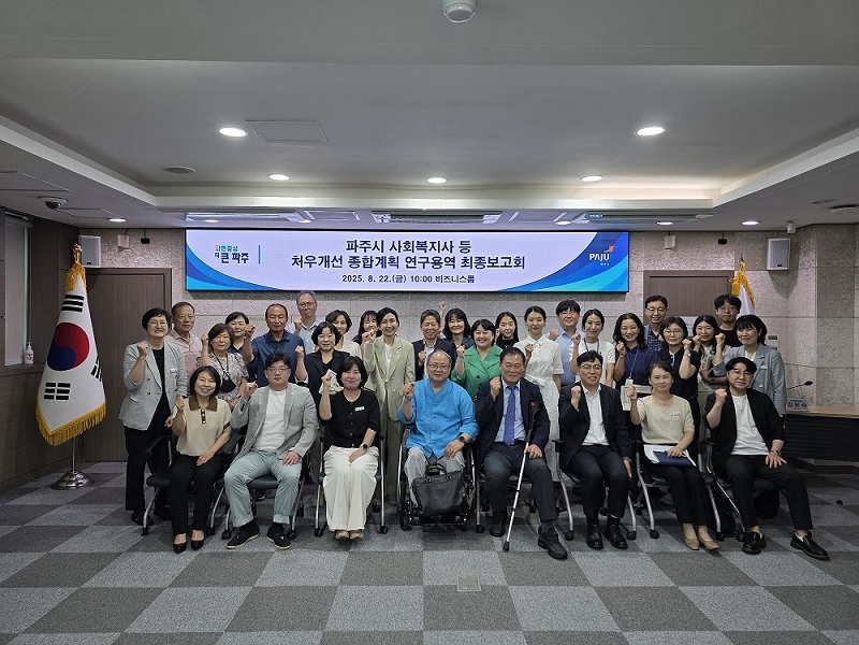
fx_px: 571
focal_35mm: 23
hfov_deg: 73.9
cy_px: 322
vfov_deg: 58.9
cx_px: 430
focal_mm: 6.3
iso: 160
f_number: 1.7
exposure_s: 1/180
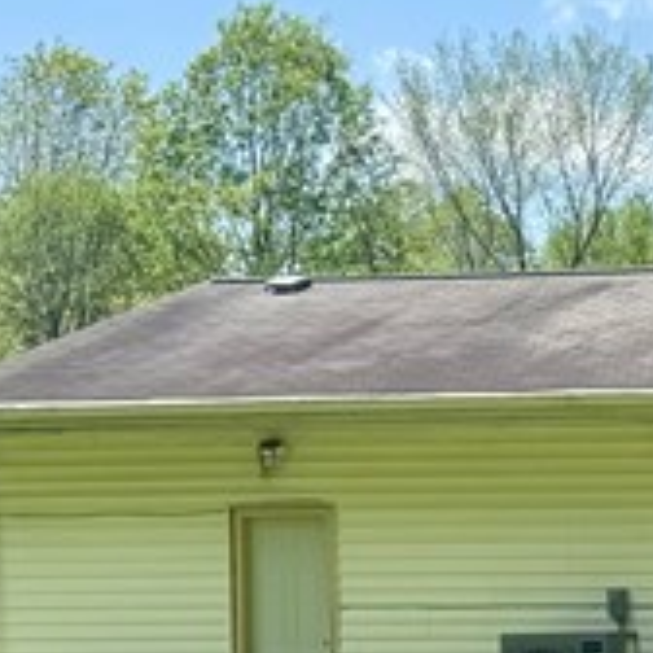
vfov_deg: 13.3
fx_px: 2753
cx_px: 1306
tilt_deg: -2.3
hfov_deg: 12.0
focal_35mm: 129
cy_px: 669
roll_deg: -0.3
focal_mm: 6.76
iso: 80
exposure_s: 1/3279
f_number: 1.78
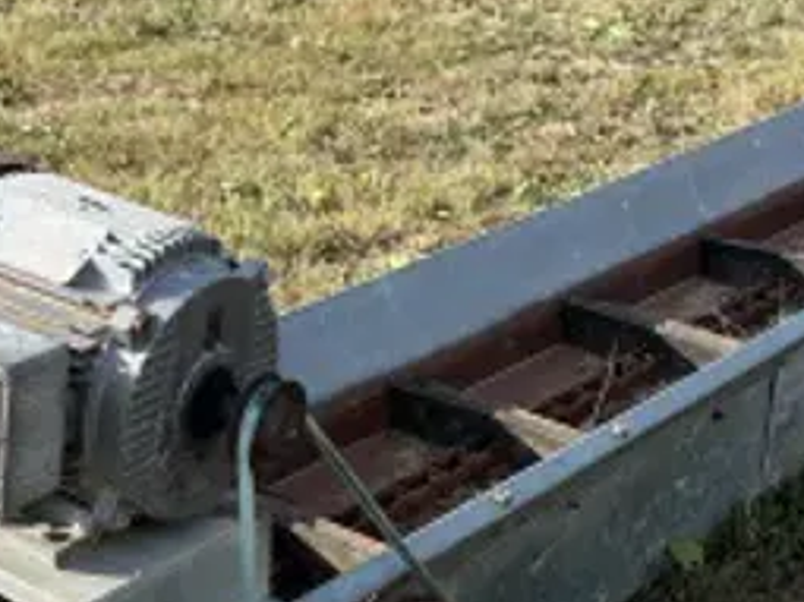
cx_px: 646
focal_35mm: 98
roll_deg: +2.2
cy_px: 438
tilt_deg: -20.7
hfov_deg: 19.8
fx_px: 2275
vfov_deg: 15.0
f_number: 1.5
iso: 50
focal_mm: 5.7
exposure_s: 1/1488
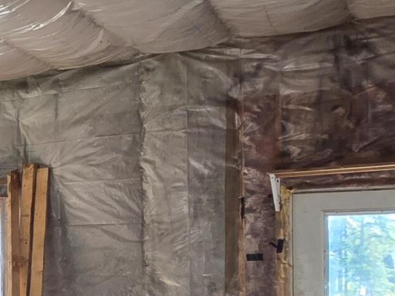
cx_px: -301
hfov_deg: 21.5
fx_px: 708
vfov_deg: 23.1
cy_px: 265
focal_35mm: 62
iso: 125
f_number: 2.2
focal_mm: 2.2
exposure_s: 1/60
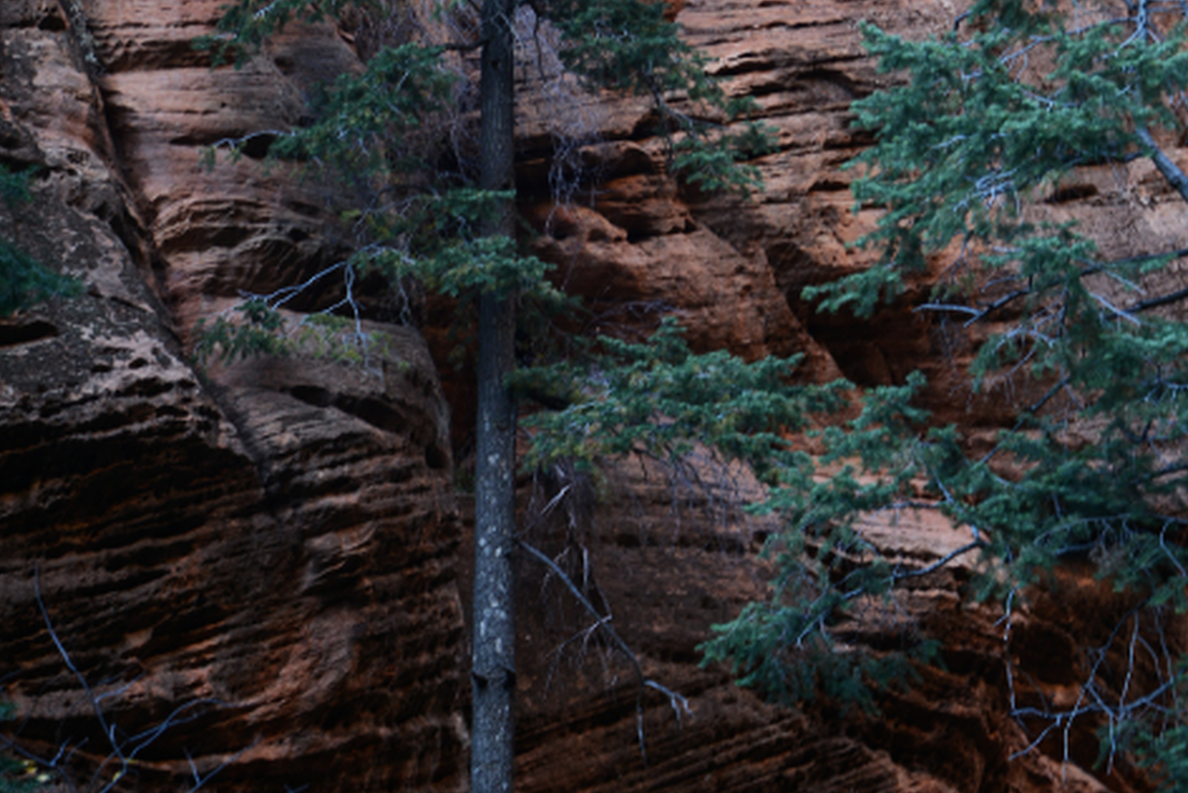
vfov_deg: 7.5
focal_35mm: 180
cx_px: 593
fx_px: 5941
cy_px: -312
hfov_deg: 11.4
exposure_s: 1/30
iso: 250
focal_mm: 85
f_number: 5
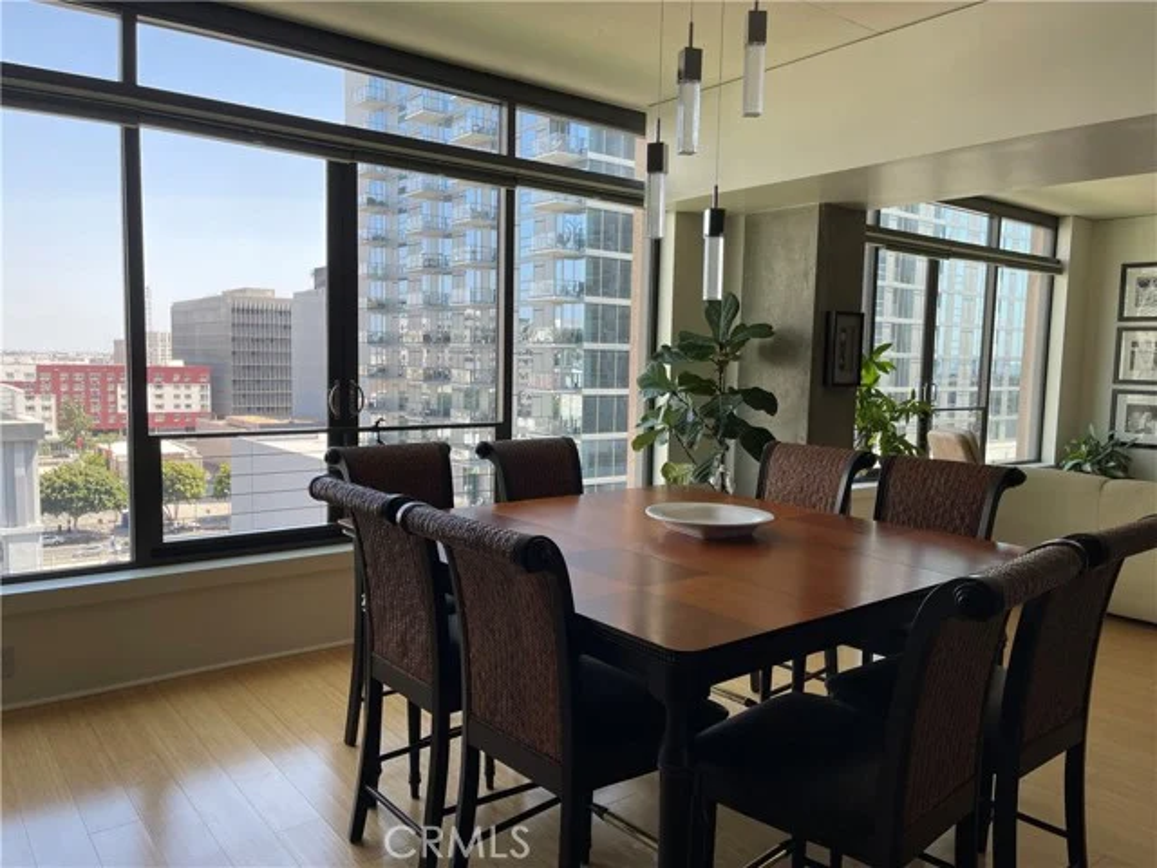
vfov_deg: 53.1
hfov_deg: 67.3
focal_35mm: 26
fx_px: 869
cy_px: 434
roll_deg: -0.5
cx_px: 578
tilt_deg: -5.8
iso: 32
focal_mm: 5.1
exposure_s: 1/305
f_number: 1.6
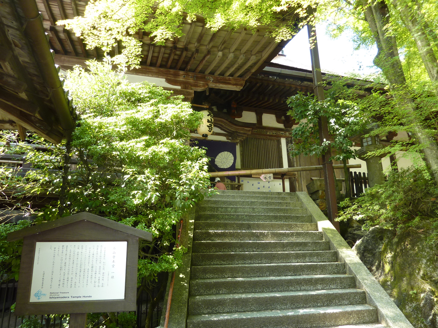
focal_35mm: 25
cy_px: 164
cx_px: 219
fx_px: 316
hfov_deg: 69.4
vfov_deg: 54.9
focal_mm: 4.1
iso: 100
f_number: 3.3
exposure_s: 1/60
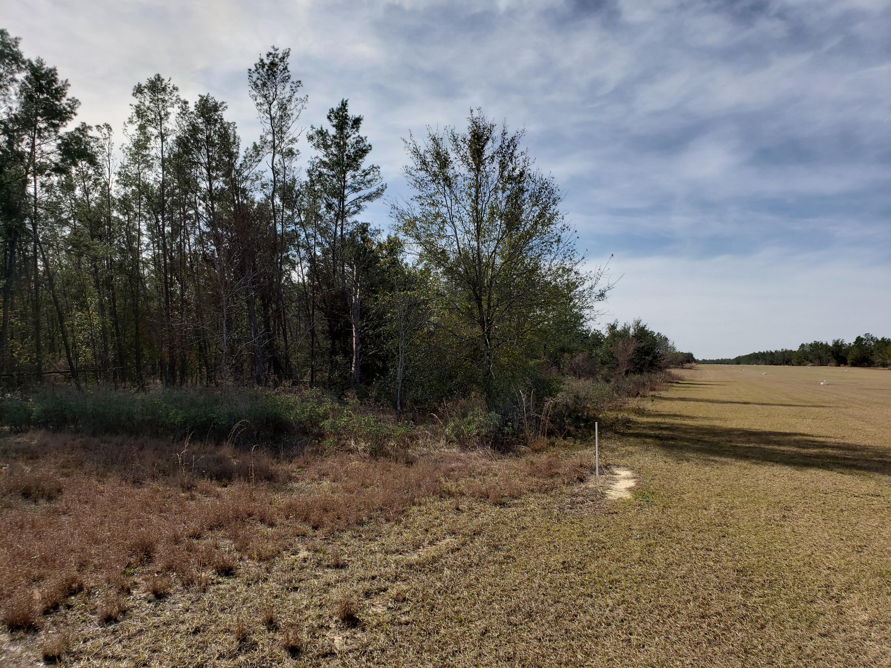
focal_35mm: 26
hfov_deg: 67.3
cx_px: 446
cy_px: 334
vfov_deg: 53.1
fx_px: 669
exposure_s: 1/1994
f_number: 2.4
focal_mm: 4.3
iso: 50
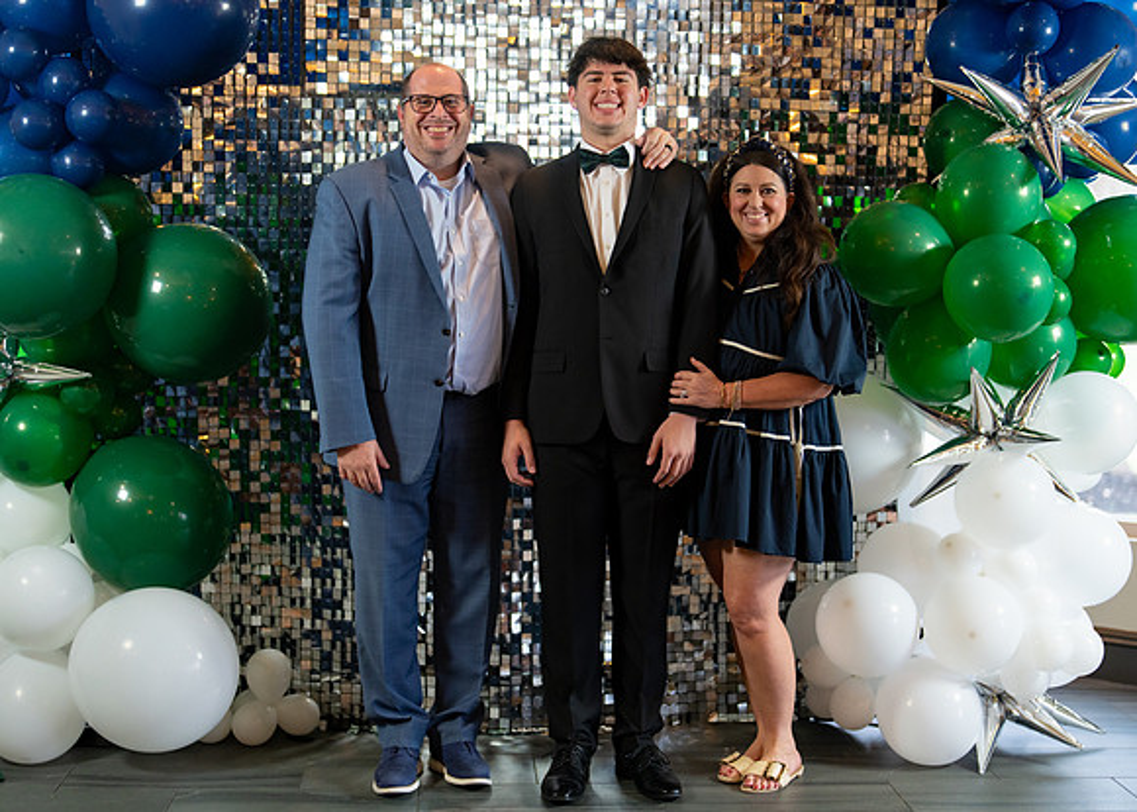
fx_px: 1829
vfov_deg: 25.0
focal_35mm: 57
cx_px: 614
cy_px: 389
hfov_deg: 34.5
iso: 800
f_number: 1.2
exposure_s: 1/320
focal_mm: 50
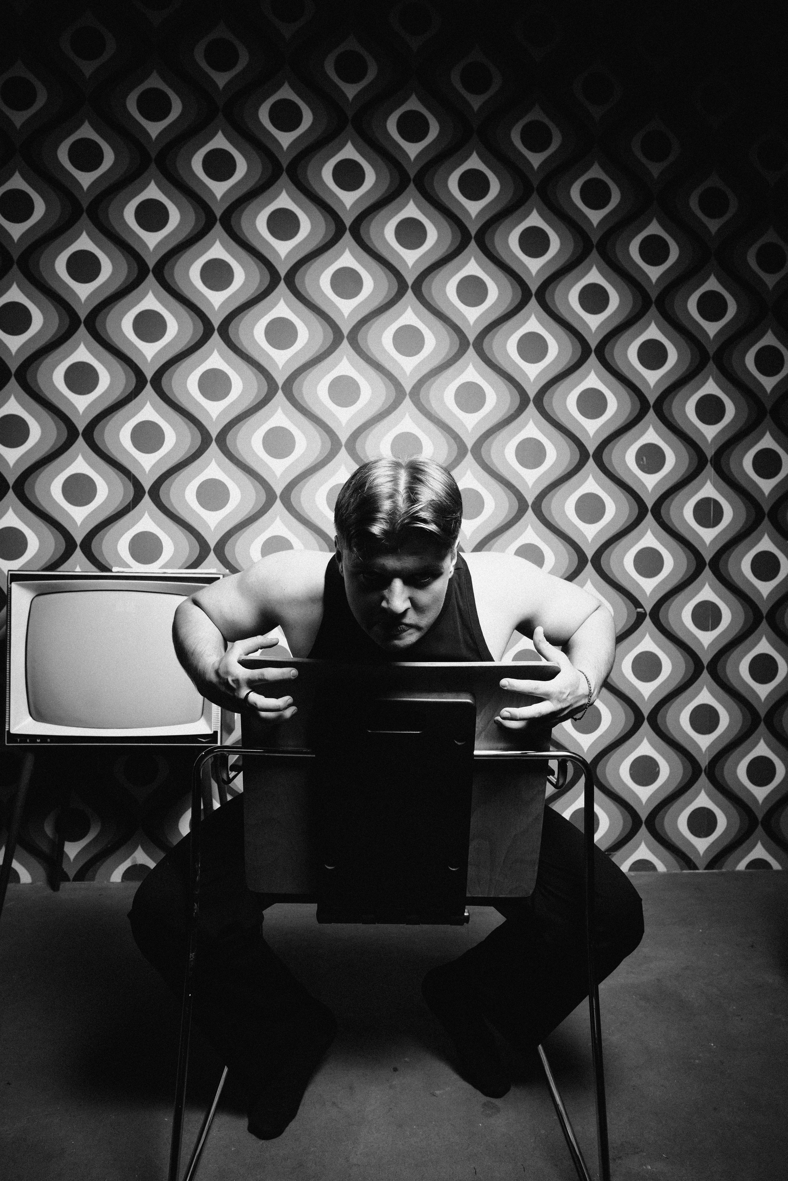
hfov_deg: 53.1
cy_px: 590
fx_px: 788
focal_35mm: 24
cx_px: 394
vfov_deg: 73.7
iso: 100
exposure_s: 1/125
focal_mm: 24
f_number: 5.6
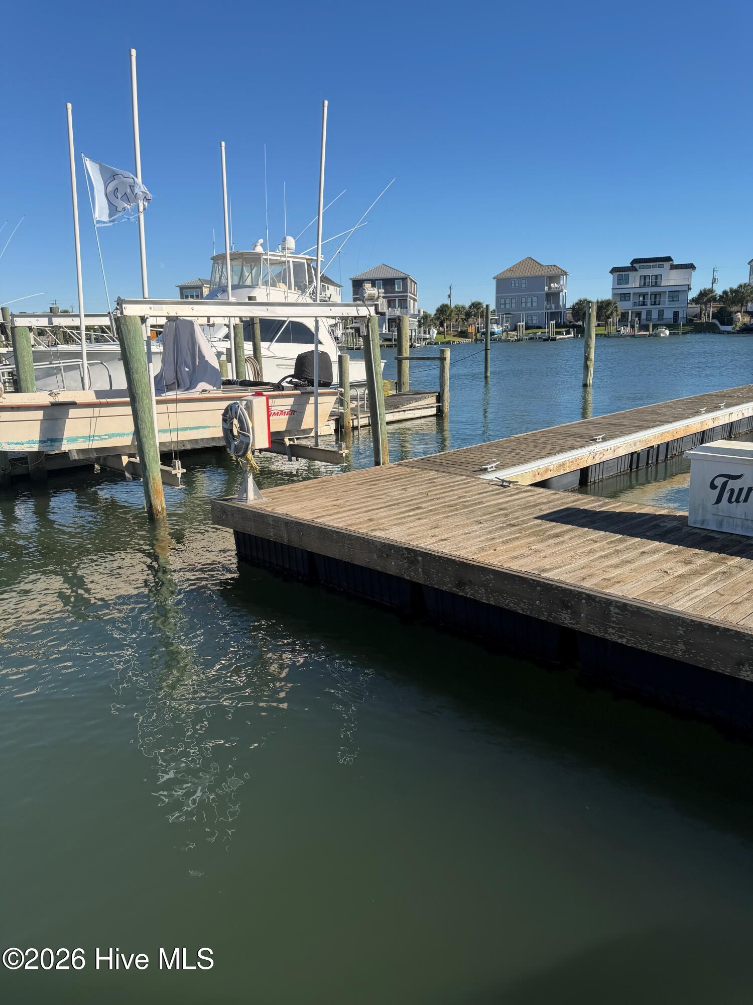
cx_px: 376
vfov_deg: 71.6
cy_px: 502
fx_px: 696
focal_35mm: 24
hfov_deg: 56.8
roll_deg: +1.7
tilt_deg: -14.4
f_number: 1.78
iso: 80
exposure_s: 1/3953
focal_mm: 6.76
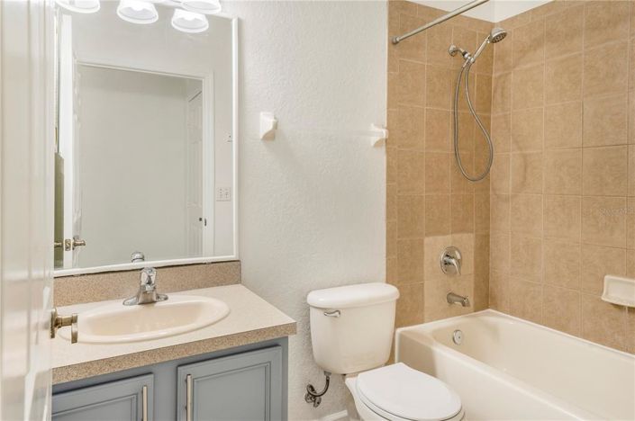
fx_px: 398
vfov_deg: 55.8
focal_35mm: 23
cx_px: 318
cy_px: 210
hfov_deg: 77.1
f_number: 11
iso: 320
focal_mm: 22.6
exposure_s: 1/100
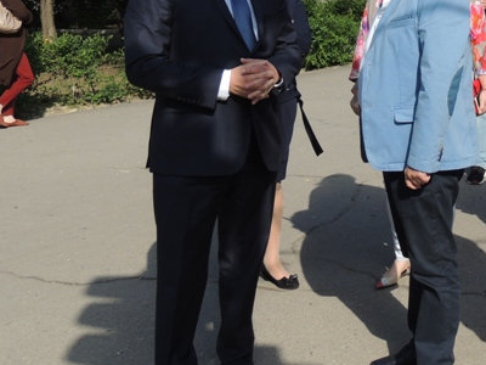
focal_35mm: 60
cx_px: 468
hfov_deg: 30.3
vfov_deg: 23.6
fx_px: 842
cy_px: 22
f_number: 3.1
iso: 100
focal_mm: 5.3
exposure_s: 1/1000
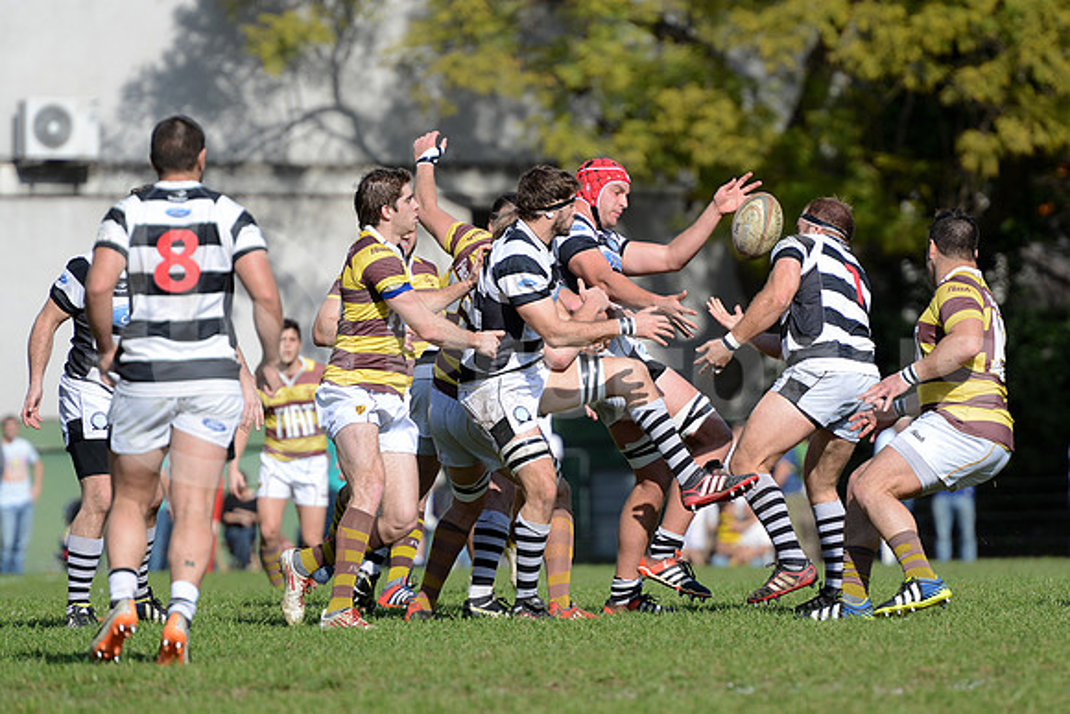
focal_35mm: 280
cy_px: 357
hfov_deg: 7.4
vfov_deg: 4.9
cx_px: 535
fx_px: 8324
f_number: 4
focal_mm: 280
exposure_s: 1/2000
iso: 320
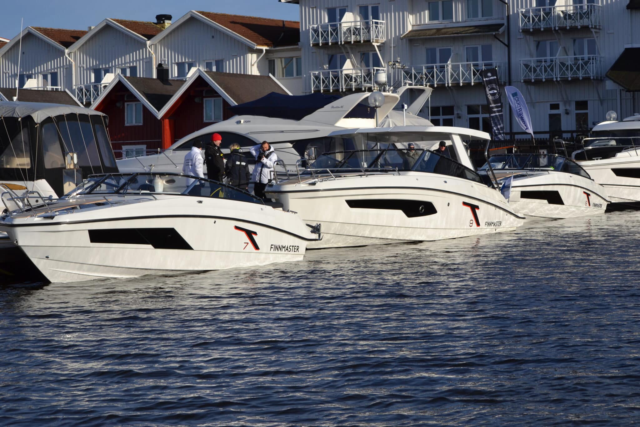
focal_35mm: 82
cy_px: 214
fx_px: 1466
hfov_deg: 24.6
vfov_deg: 16.6
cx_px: 320
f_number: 9
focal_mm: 55
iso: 100
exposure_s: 1/320
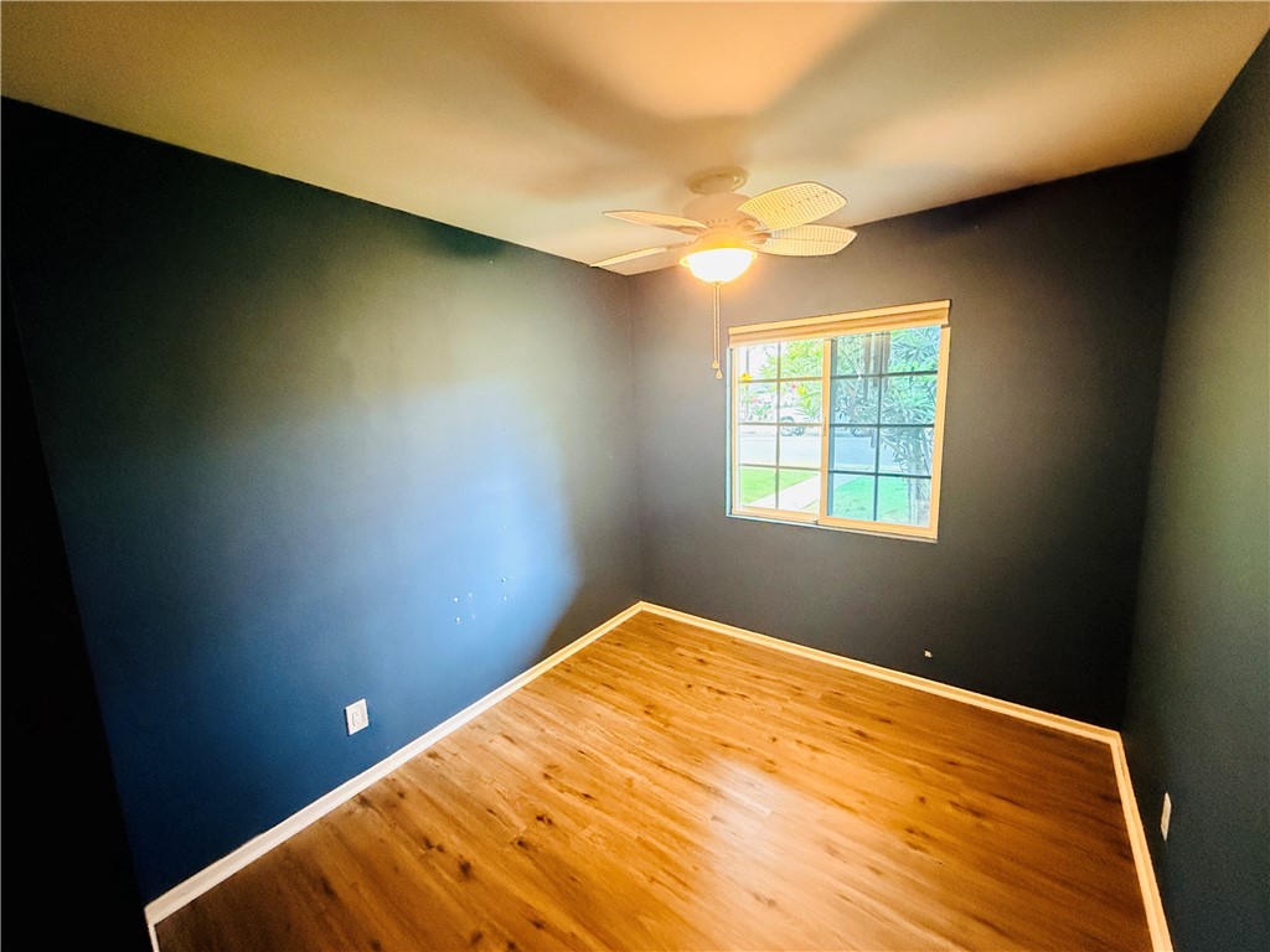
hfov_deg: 102.1
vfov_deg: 85.7
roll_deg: +3.0
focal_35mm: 14
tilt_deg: -8.4
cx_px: 635
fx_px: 514
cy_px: 476
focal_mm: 2.22
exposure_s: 1/60
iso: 1250
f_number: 2.2
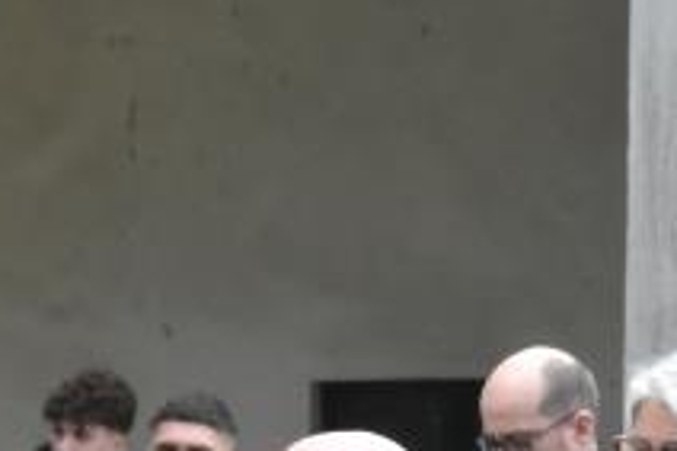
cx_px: 1035
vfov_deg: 3.9
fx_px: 6539
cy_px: 929
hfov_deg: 5.9
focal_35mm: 348
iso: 1600
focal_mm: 48
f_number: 11
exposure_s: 1/500
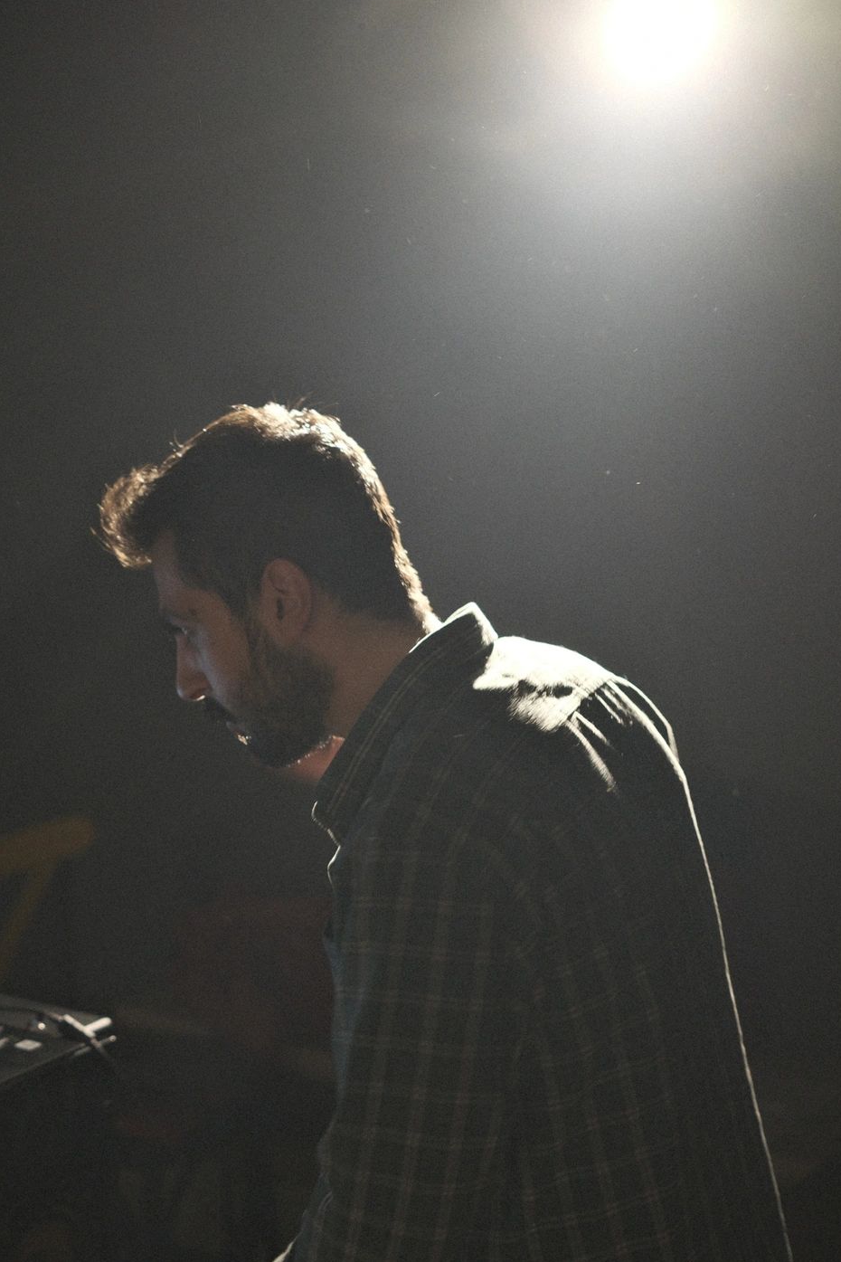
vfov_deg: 26.7
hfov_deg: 17.5
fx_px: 2663
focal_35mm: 76
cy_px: 625
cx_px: -11
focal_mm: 33
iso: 500
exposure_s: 1/25
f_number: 1.8
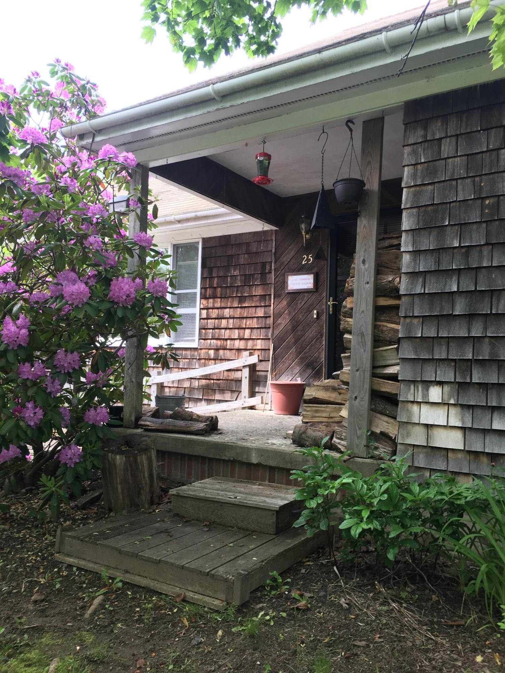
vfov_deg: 61.7
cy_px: 336
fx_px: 564
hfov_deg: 48.2
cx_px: 252
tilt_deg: +3.6
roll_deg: -1.2
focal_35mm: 29
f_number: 2.2
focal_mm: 4.15
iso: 25
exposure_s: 1/120
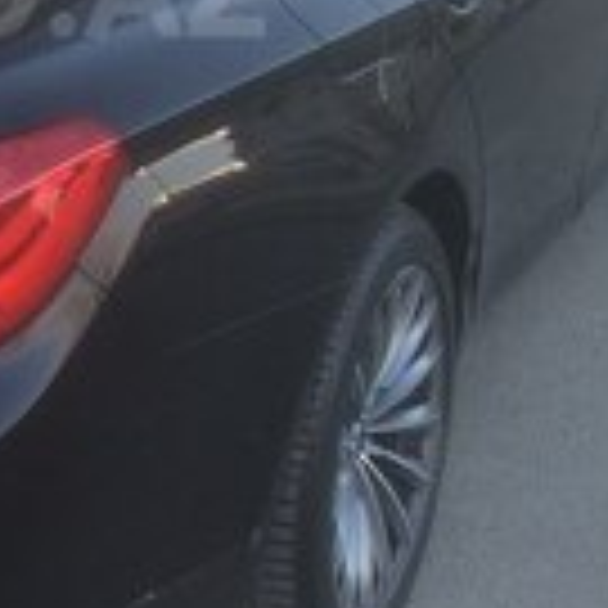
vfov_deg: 18.0
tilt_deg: -13.1
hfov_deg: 17.8
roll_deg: +0.6
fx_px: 1868
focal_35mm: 94
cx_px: -81
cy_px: -14
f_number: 2.2
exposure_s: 1/100
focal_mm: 4.15
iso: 32
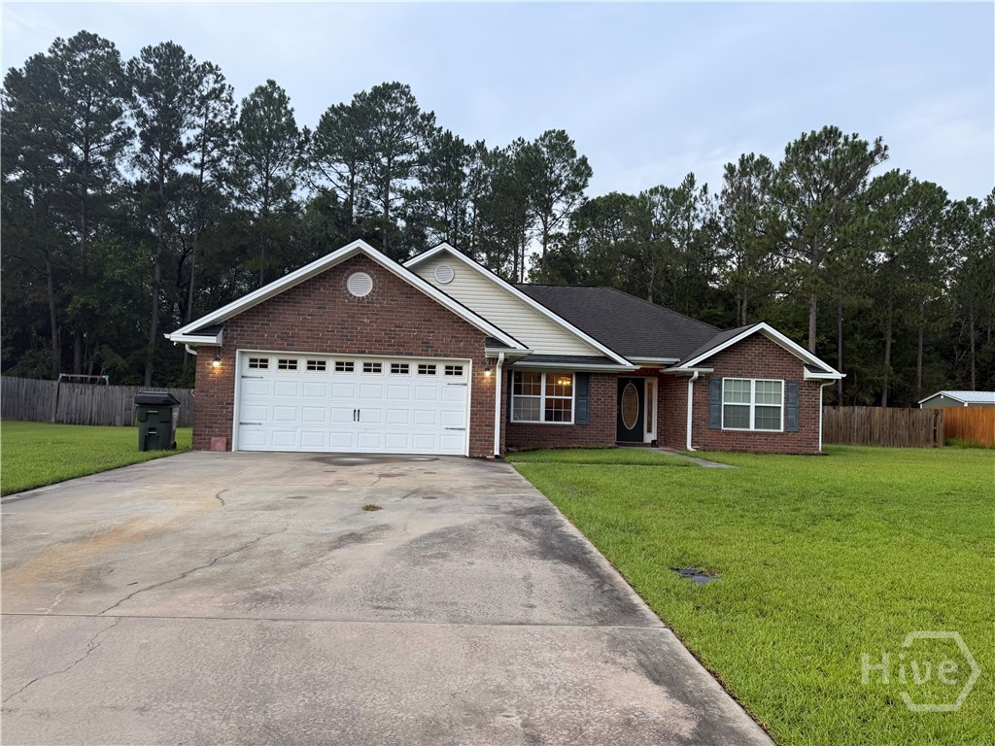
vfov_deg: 56.8
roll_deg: -1.8
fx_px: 690
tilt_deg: +4.1
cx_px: 498
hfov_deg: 71.6
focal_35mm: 24
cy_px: 373
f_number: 1.78
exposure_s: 1/121
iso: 80
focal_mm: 6.76
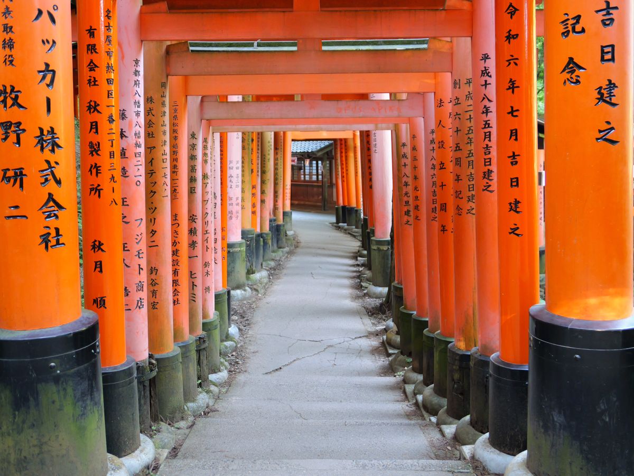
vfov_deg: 41.8
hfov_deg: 53.9
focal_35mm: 34
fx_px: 623
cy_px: 238
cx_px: 317
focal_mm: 15.6
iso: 1000
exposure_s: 1/60
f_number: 2.3
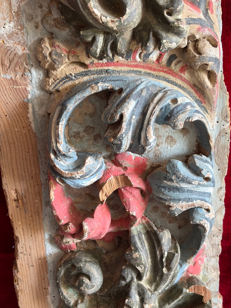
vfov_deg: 36.8
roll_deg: +1.3
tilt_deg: -31.1
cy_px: 154
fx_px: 463
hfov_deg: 28.0
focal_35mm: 52
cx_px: 116
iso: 80
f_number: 1.6
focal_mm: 5.96
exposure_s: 1/60
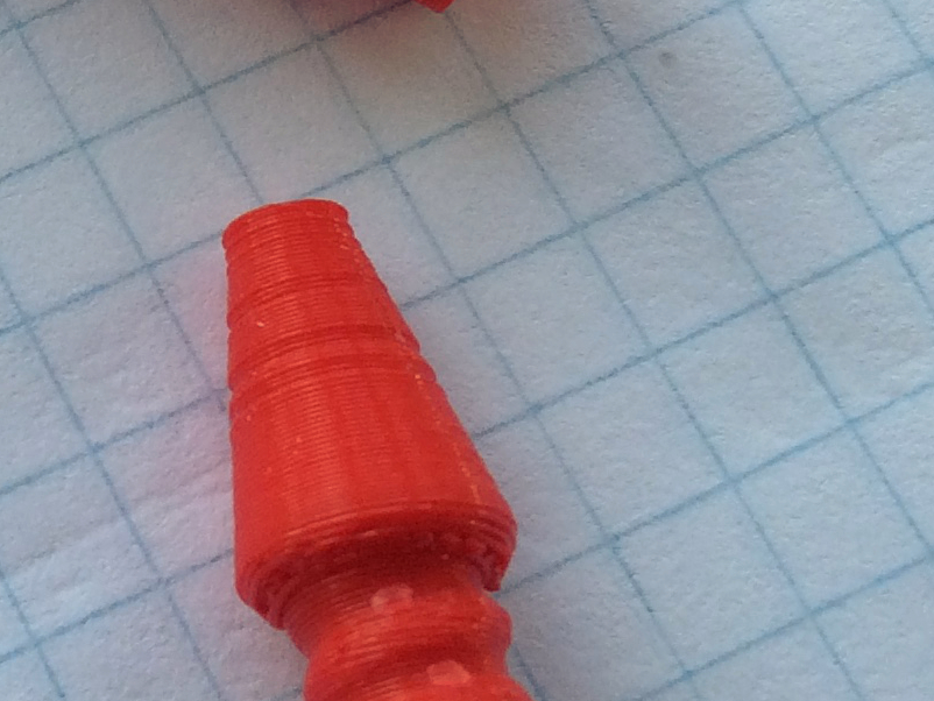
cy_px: -409
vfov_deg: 11.9
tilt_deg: -63.3
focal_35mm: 118
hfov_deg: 15.1
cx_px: -599
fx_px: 3185
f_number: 2.2
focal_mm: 4.15
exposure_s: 1/100
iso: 40
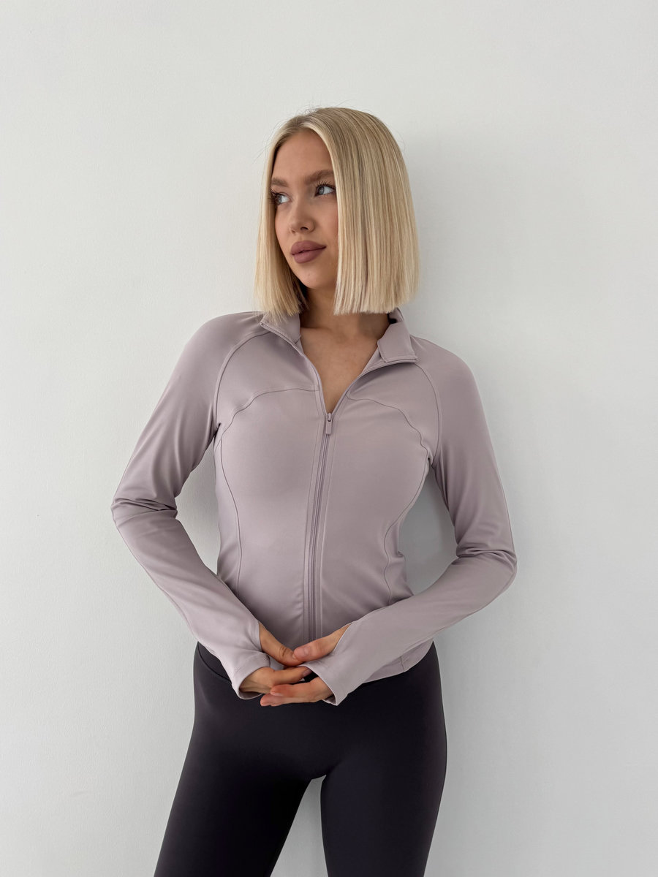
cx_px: 329
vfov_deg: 71.6
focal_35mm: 24
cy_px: 438
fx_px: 608
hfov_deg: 56.8
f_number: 1.78
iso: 64
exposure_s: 1/237
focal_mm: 6.76
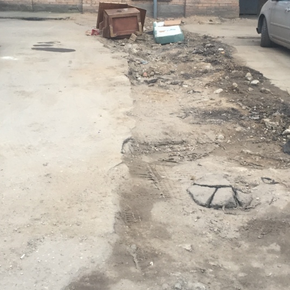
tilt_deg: -17.0
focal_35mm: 49
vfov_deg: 34.5
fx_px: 464
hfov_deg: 34.6
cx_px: 169
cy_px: 113
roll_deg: -0.6
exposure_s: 1/33
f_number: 2.2
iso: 50
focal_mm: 4.15
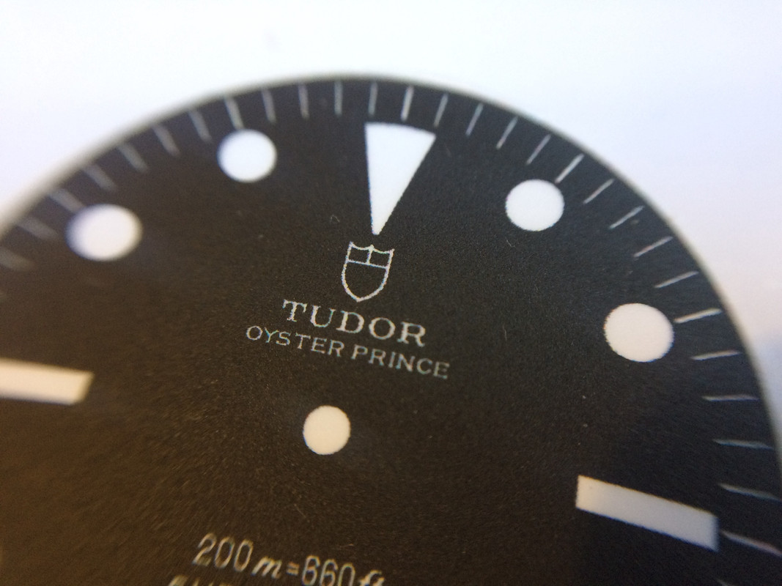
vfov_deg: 48.2
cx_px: 391
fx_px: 655
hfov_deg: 61.7
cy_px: 293
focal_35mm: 29
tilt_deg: -70.7
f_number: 2.2
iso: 160
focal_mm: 4.15
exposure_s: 1/33
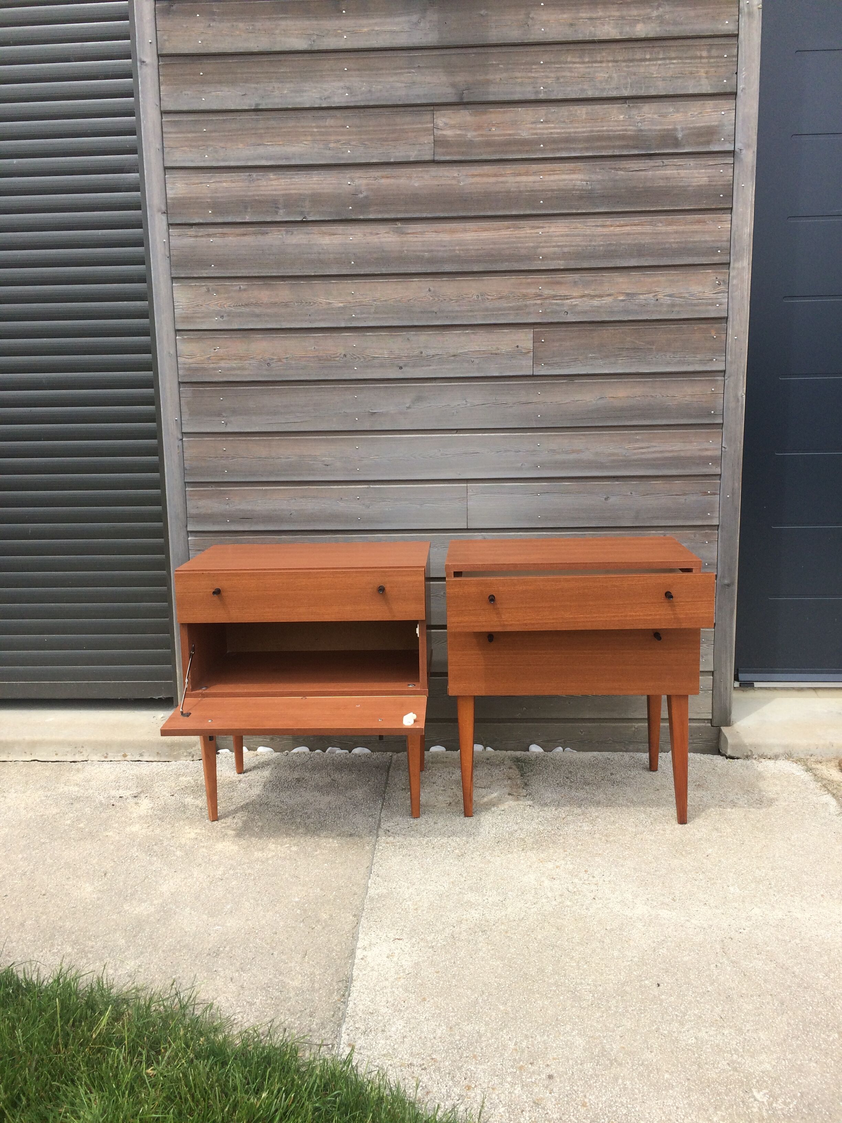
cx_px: 421
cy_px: 562
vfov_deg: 61.7
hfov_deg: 48.2
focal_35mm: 29
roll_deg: +2.1
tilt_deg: -10.9
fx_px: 941
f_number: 2.2
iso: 32
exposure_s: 1/1325
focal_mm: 4.15
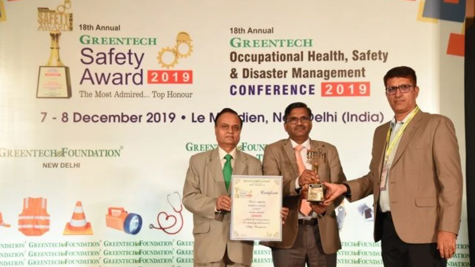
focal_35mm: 58
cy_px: 154
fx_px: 730
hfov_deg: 36.0
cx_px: 237
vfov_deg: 20.7
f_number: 5.6
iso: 2500
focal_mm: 55
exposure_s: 1/80
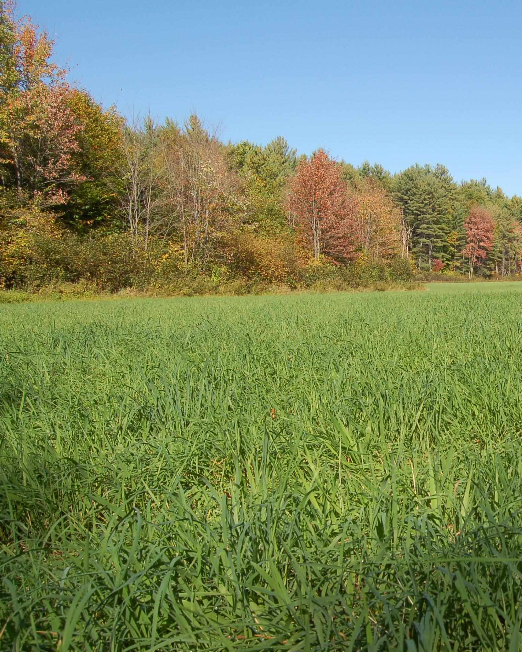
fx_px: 773
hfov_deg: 34.7
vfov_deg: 45.8
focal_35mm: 40
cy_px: 332
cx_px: 491
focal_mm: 18
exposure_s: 1/320
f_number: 9
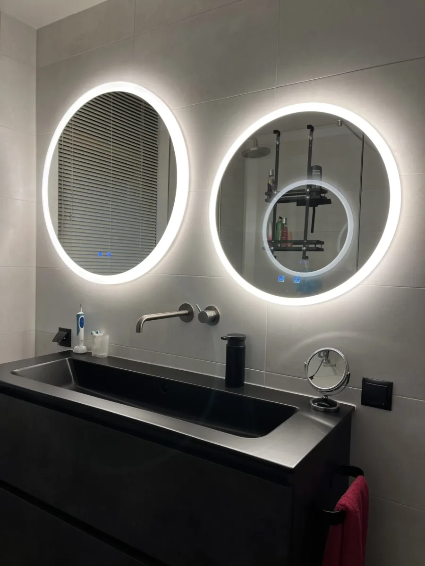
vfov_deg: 67.3
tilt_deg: -4.4
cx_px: 212
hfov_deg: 53.1
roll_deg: -1.3
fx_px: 426
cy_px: 283
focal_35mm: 26
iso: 50
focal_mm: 5.1
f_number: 1.6
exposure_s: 1/100
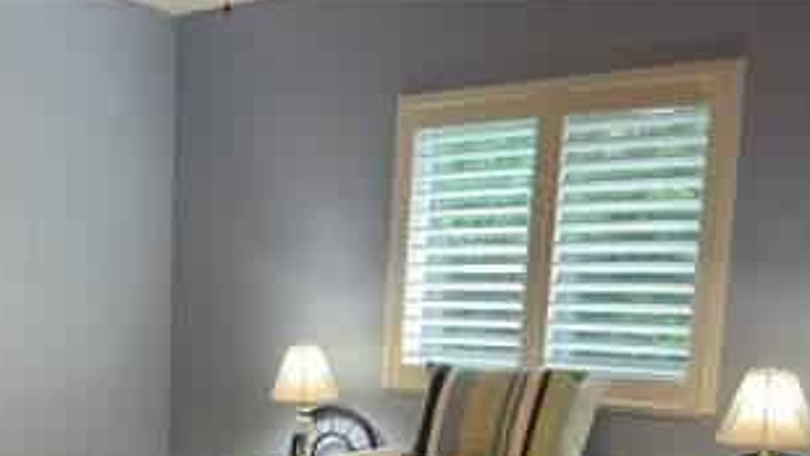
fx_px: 1053
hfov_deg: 40.7
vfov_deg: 23.4
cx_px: 191
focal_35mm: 49
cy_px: 461
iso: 160
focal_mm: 3
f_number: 1.8
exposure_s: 1/60
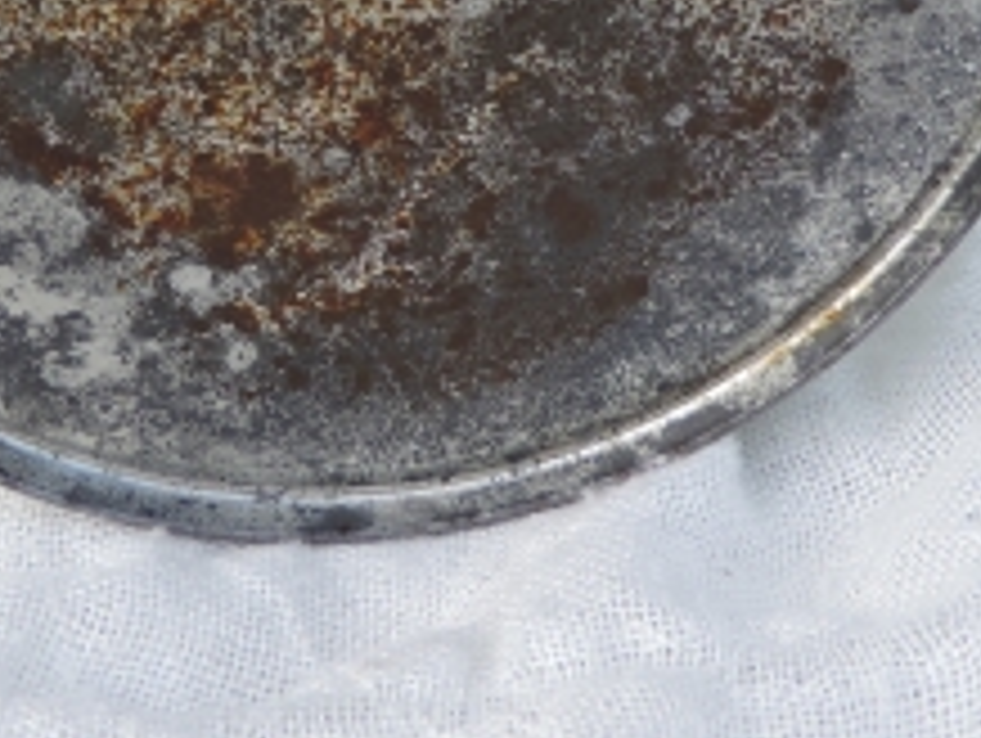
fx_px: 1872
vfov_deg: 21.0
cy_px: -108
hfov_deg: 29.2
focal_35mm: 66
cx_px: 324
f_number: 3
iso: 80
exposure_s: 1/320
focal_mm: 4.3
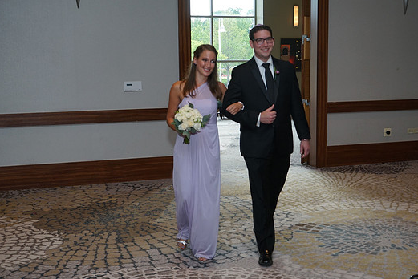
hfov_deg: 40.3
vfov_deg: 27.6
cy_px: 134
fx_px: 569
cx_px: 217
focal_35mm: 49
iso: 640
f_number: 5.6
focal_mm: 44
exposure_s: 1/160
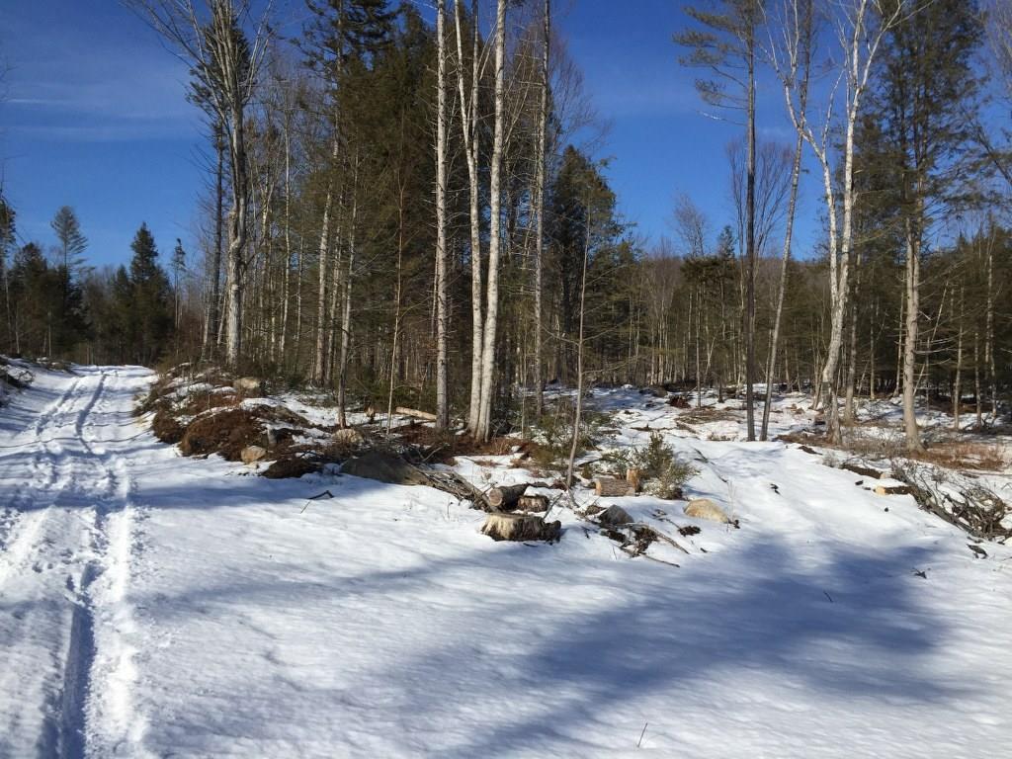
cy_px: 380
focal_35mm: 29
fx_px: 848
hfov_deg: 61.7
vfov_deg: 48.2
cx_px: 506
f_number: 2.2
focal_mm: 4.15
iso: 32
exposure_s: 1/3597
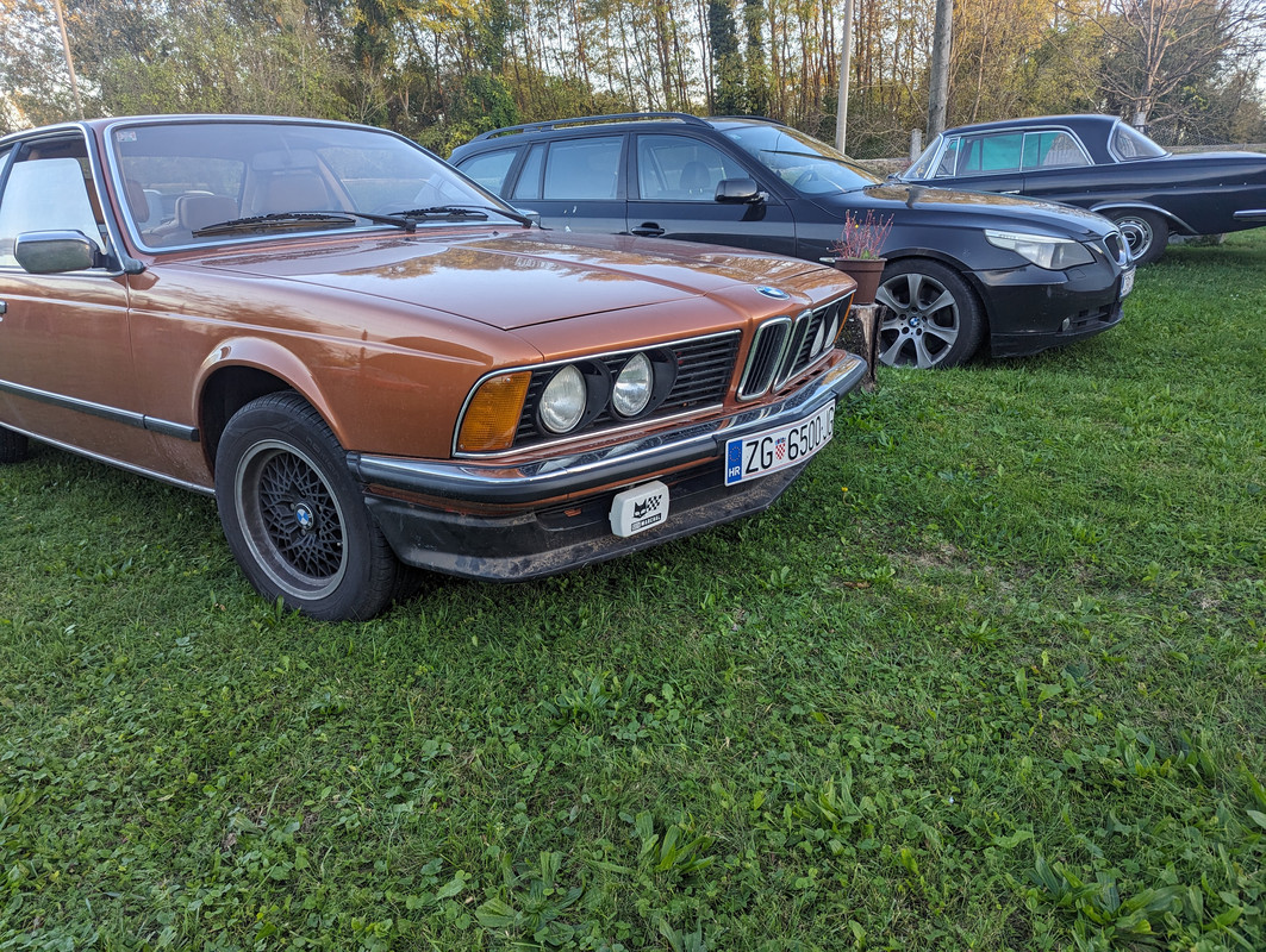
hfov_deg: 71.5
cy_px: 476
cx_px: 633
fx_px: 879
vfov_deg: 56.9
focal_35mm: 24
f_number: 1.85
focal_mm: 6.81
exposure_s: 1/106
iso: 81
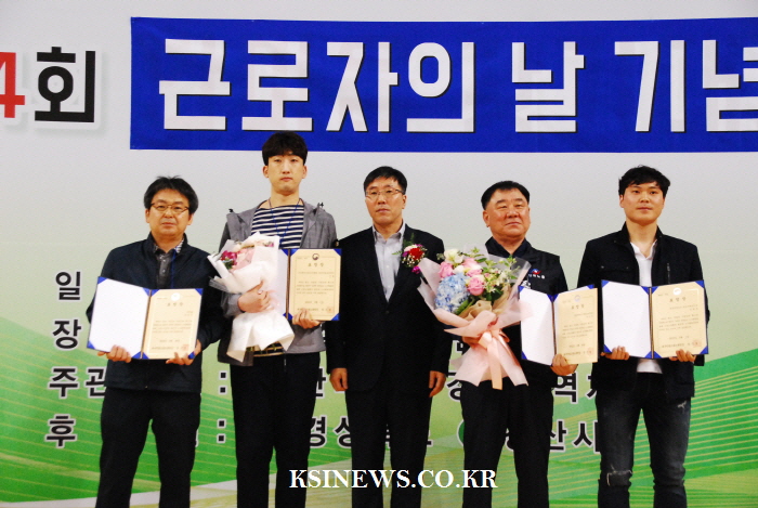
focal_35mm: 57
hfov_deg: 35.0
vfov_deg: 23.9
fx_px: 1202
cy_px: 254
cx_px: 379
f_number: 6.3
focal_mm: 38
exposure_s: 1/80
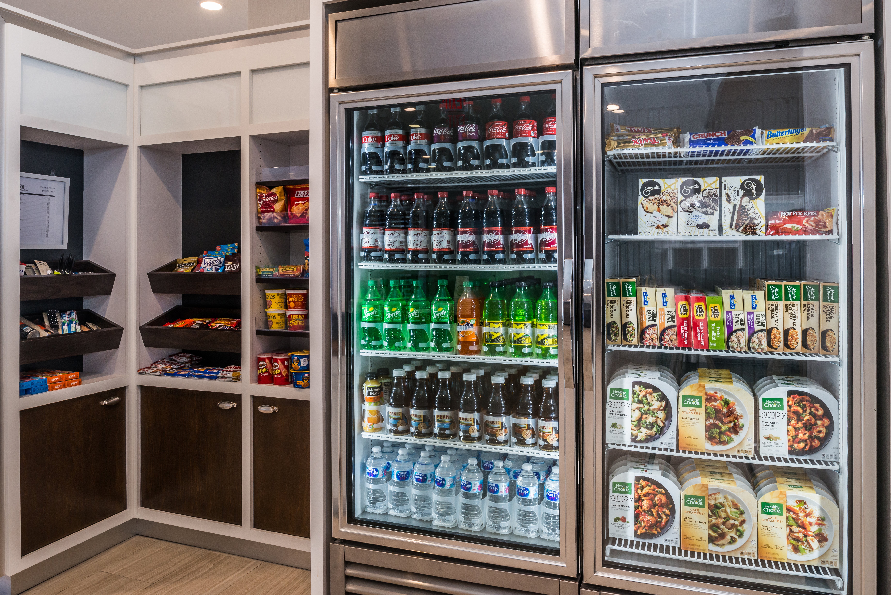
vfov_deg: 53.2
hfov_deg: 73.7
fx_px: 594
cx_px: 446
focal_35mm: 24
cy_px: 298
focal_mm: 24
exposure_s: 1/25
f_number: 11
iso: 640
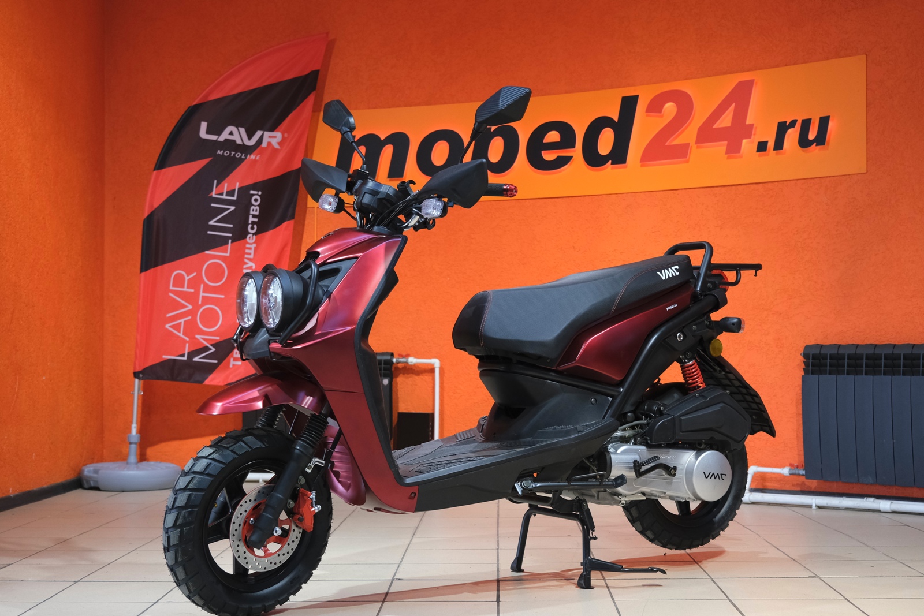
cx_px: 462
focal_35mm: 49
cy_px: 308
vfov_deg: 27.5
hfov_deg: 40.3
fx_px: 1258
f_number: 4
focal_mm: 32.5
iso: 1600
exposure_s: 1/100
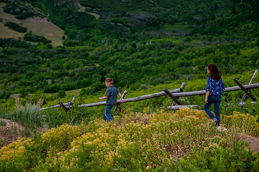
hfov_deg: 18.7
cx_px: 123
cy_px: 86
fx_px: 786
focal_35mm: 109
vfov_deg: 12.5
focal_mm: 100
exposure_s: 1/250
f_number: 5.6
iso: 1600
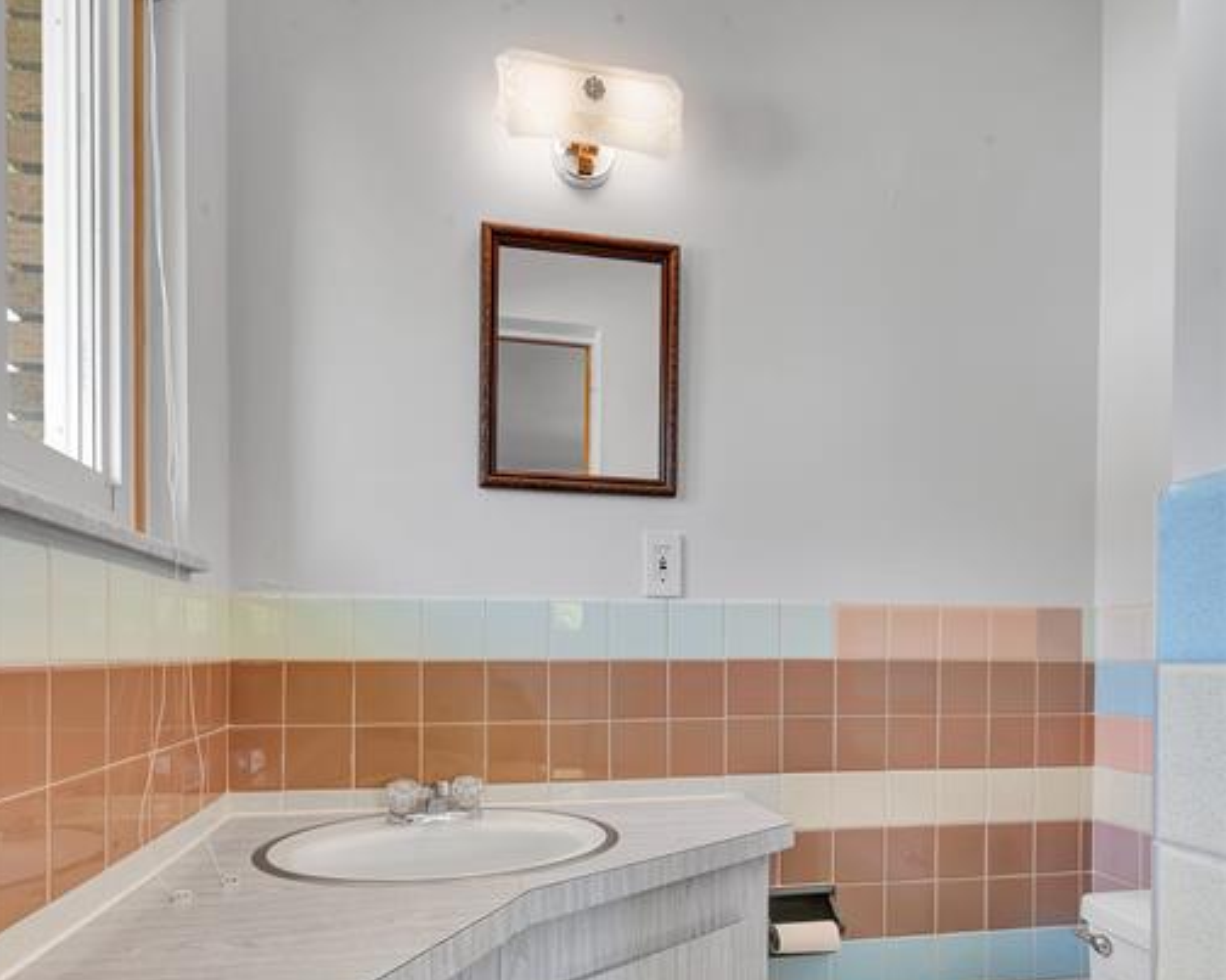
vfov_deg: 66.2
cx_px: 607
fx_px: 726
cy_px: 657
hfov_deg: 80.4
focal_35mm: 20
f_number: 9
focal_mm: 14
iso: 320
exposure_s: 1/10
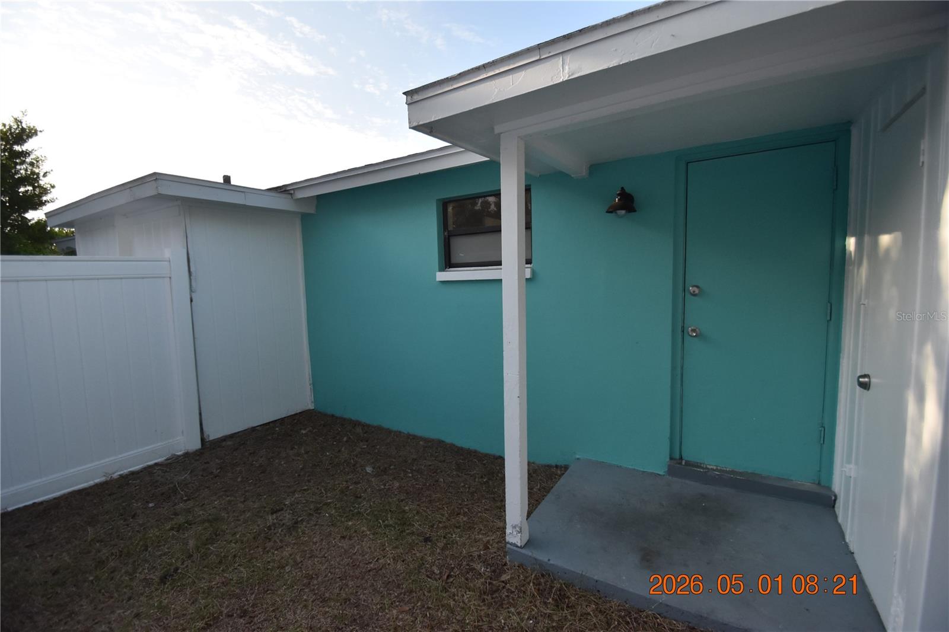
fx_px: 395
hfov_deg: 100.4
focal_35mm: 15
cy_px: 316
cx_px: 474
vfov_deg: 77.3
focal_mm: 10
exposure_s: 1/3000
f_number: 3.5
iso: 800
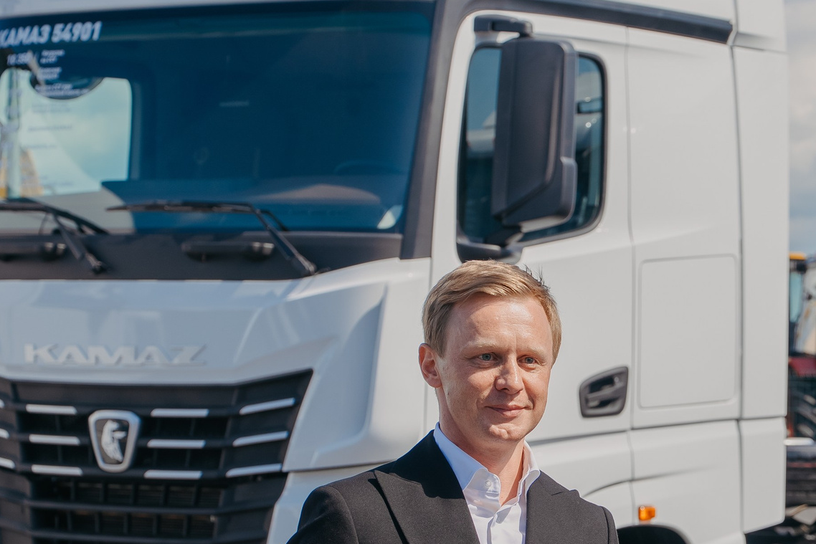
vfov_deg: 10.1
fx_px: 3060
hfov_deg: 14.9
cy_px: 509
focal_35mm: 135
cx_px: 858
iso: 100
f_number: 5.6
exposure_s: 1/400
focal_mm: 60
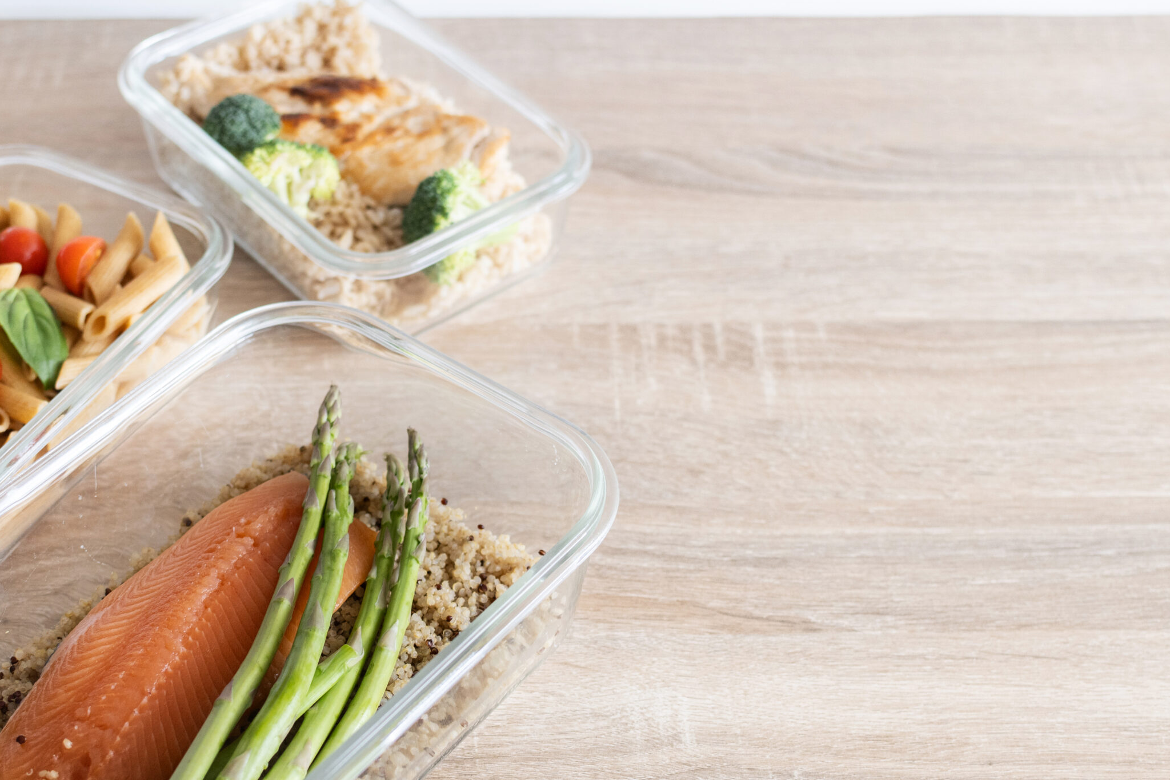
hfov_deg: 30.6
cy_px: 441
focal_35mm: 66
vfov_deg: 20.7
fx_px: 2133
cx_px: 484
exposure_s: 1/160
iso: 400
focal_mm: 35
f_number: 3.5
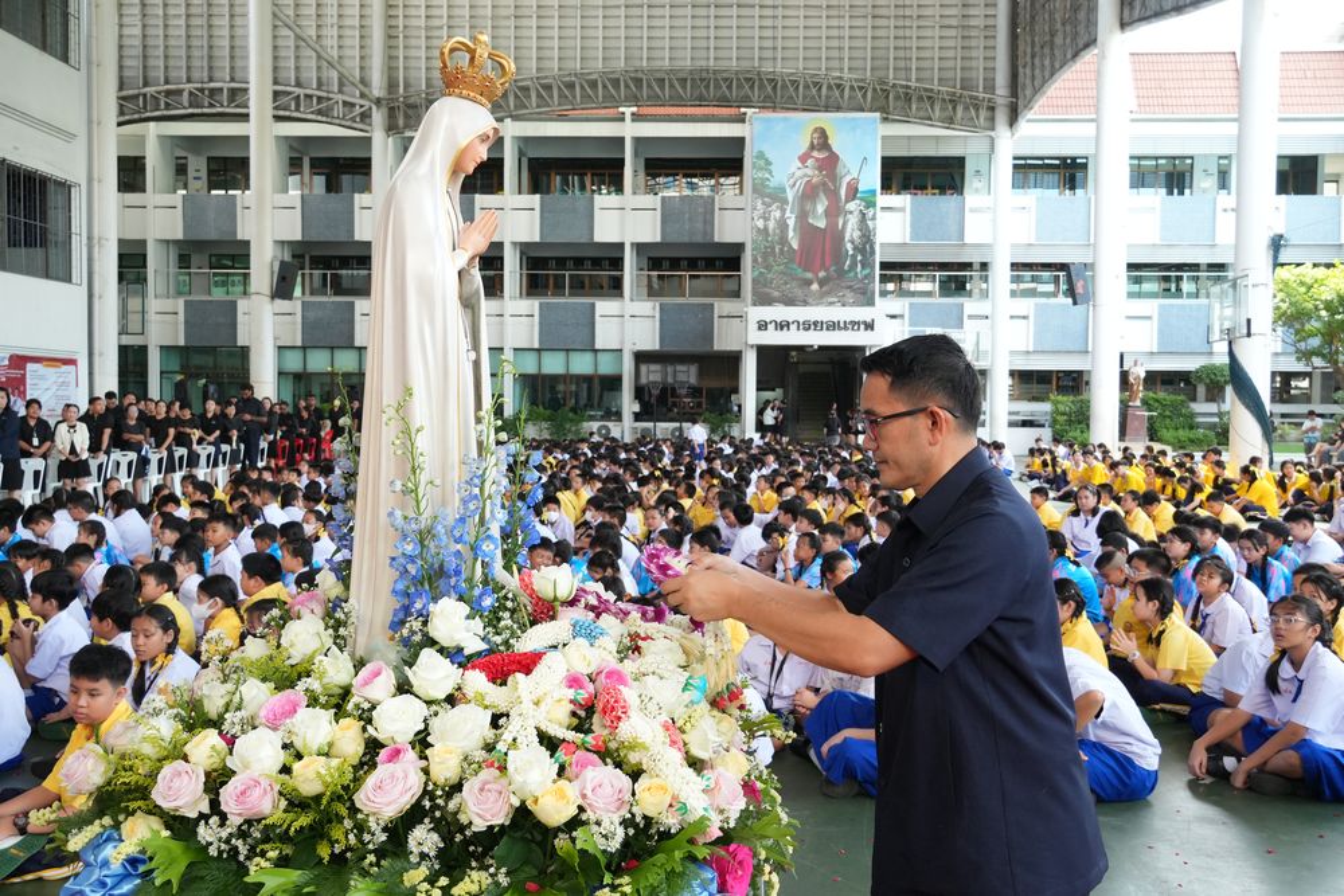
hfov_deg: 55.1
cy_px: 448
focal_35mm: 34
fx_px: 1288
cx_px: 672
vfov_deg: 38.4
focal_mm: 23
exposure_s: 1/200
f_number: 5.6
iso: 1250
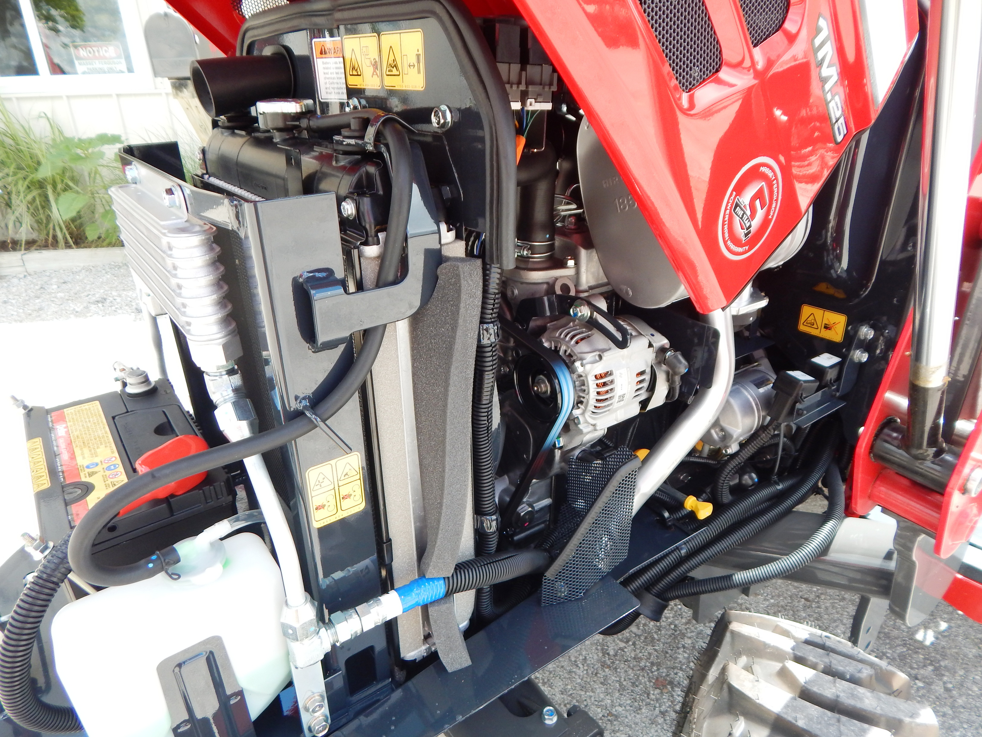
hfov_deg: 76.4
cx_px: 491
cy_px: 368
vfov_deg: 61.1
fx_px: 624
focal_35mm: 22
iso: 125
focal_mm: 4
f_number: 3
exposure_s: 1/320
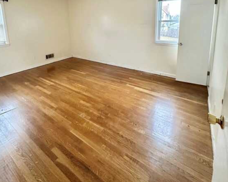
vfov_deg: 66.0
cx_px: 111
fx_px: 128
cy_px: 43
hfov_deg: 83.2
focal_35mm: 19
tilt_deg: -8.5
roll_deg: +0.5
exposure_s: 1/60
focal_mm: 2.22
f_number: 2.2
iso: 500
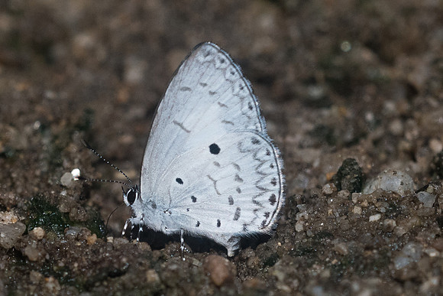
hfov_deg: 3.8
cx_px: 222
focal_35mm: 541
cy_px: 183
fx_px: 6661
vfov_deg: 2.5
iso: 1000
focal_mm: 150
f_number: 7.1
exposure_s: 1/4000
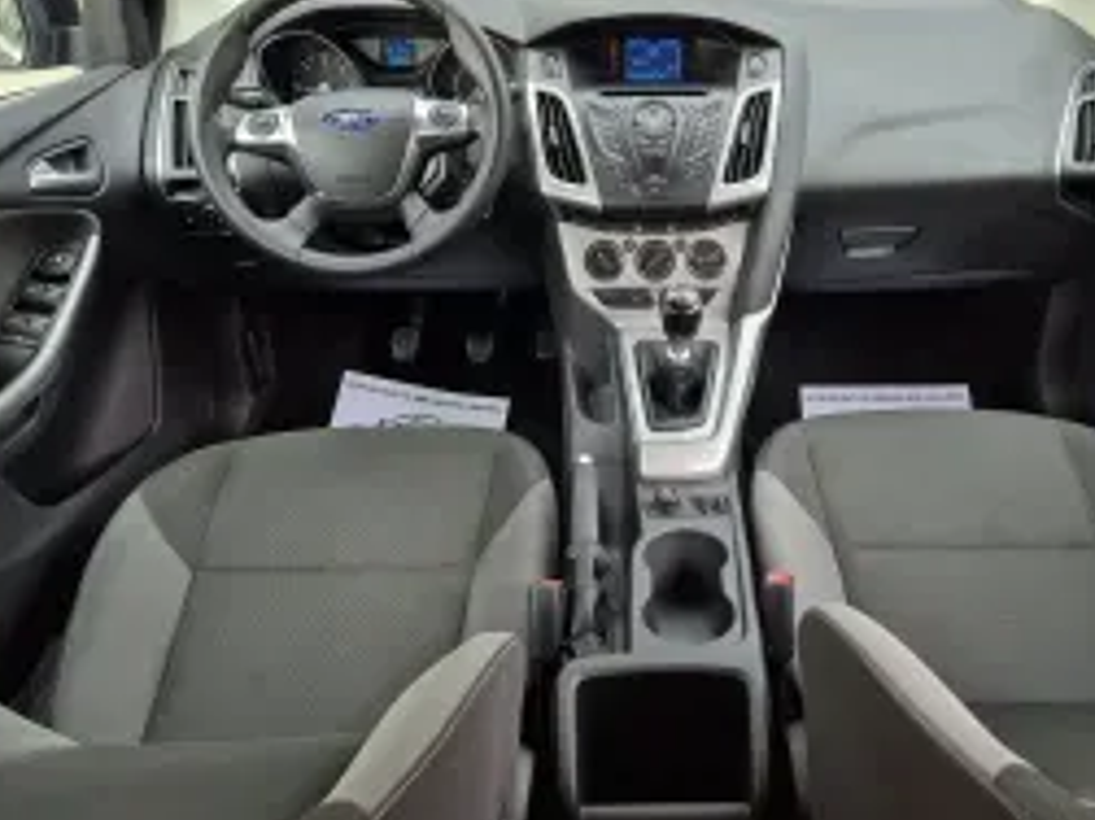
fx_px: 1043
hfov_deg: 55.0
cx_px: 650
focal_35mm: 33
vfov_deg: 42.5
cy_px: 292
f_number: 1.8
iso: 200
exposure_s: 1/180
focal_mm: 5.4
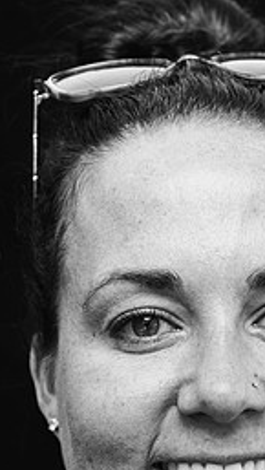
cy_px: 335
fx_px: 1496
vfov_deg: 17.8
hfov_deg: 10.1
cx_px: 215
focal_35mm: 120
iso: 100
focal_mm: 80
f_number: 8
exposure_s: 1/125
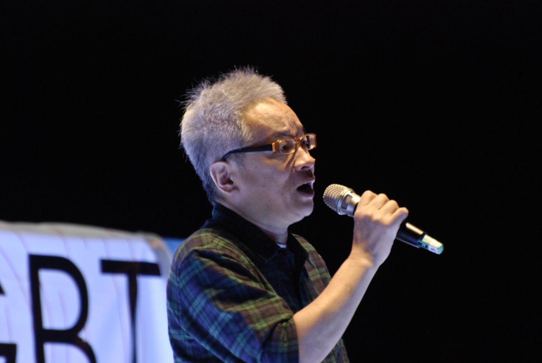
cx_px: 271
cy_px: 182
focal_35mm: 450
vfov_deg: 3.1
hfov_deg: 4.6
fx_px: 6782
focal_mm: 300
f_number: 5.6
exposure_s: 1/30
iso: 640
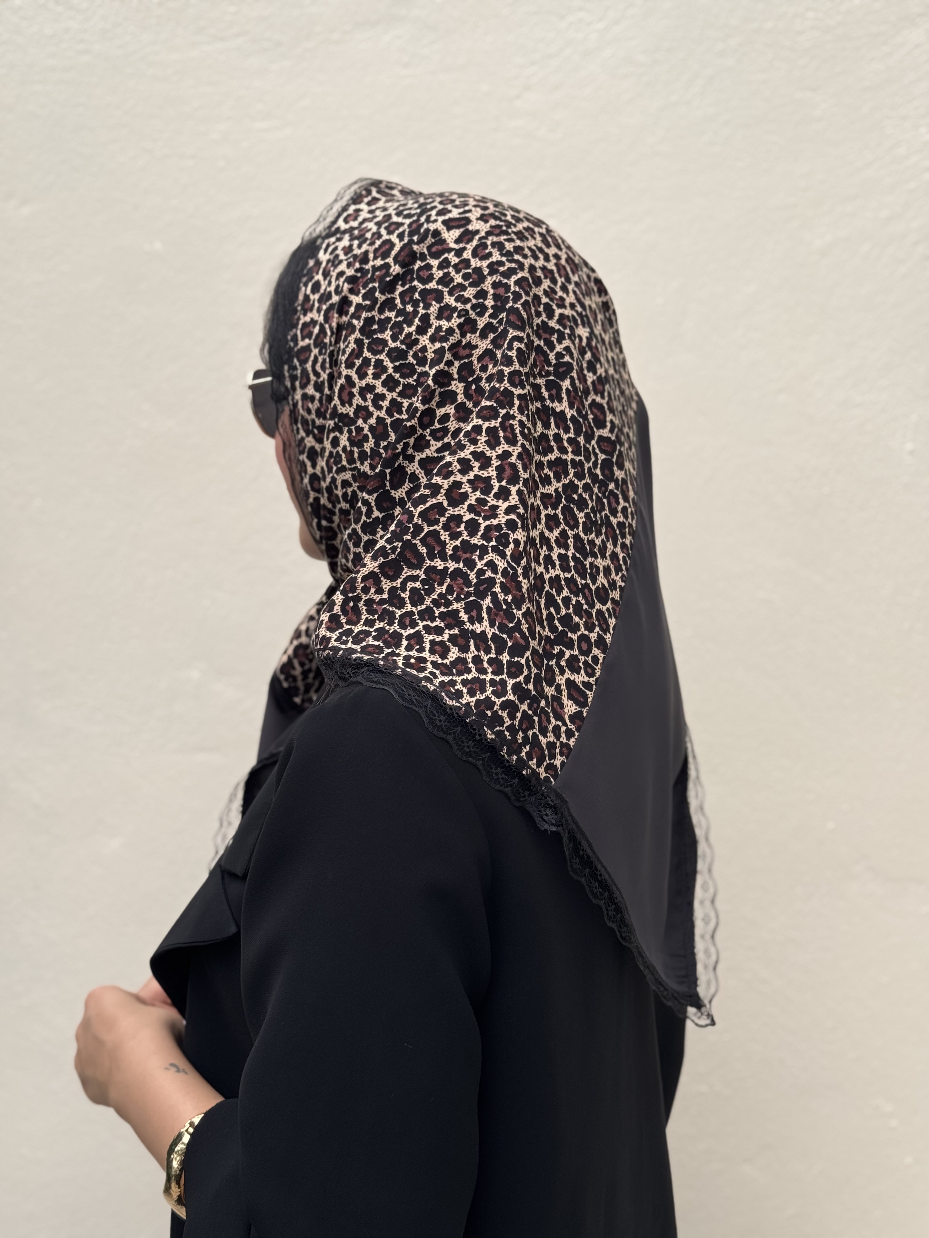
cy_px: 619
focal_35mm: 48
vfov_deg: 39.7
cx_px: 464
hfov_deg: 30.3
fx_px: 1718
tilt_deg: -6.8
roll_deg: -0.5
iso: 64
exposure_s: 1/577
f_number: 1.78
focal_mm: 6.76
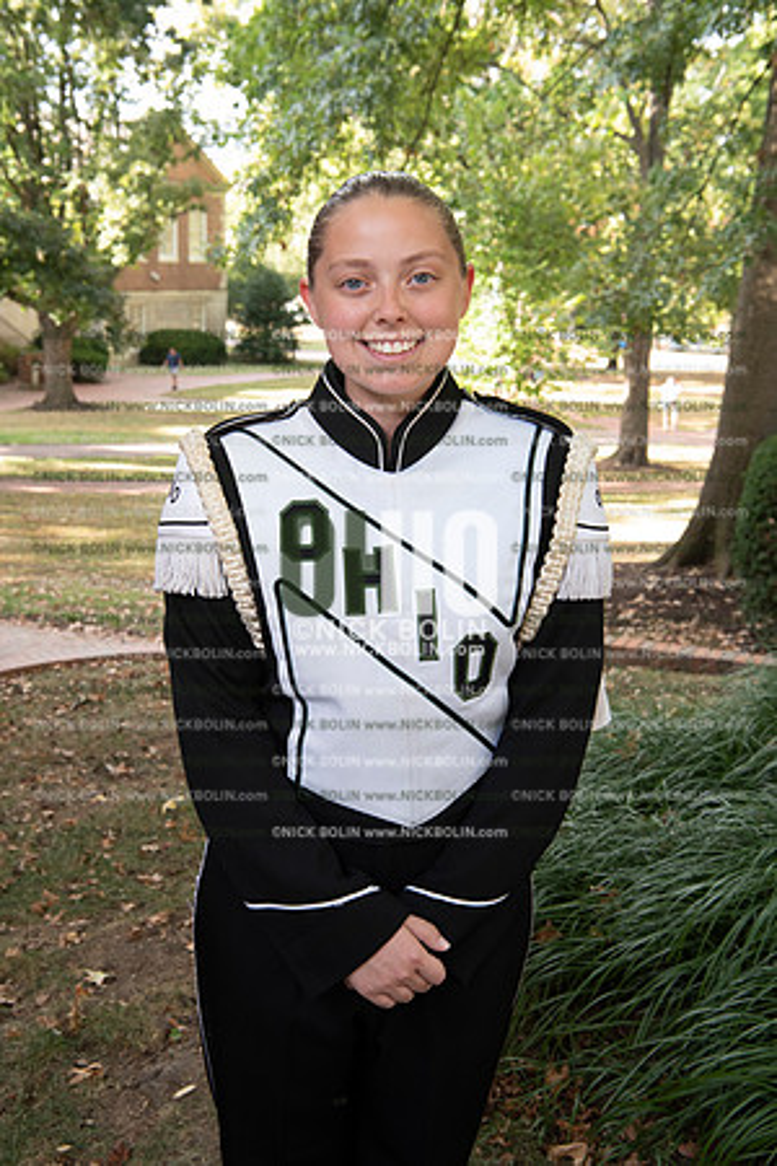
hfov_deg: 28.1
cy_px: 583
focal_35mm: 48
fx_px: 1554
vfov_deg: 41.1
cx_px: 388
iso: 800
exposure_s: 1/100
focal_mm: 48
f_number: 8
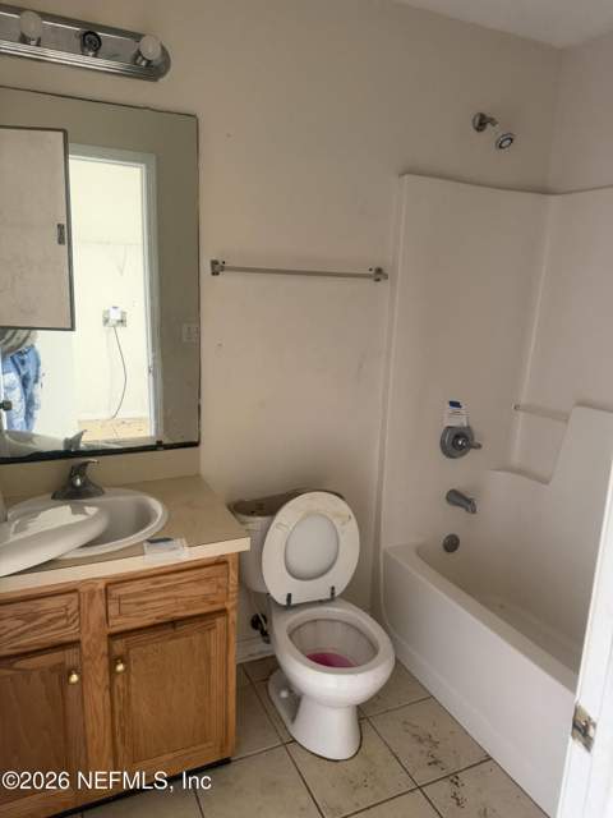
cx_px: 306
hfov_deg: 56.8
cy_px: 409
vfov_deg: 71.6
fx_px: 567
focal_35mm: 24
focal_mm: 6.76
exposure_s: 1/60
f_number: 1.78
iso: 320
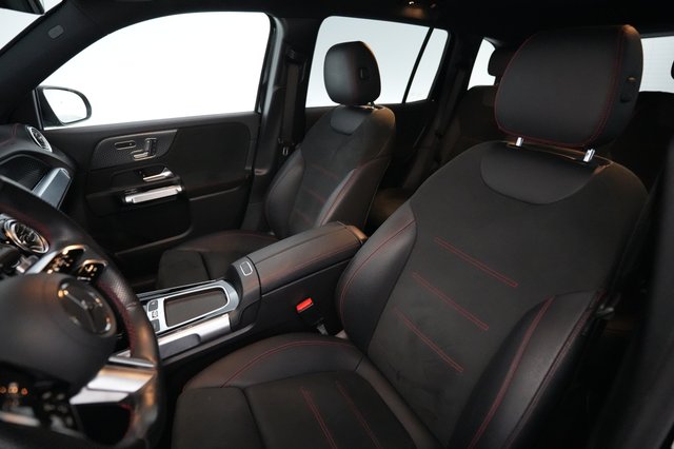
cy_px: 224
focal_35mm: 17
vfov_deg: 70.4
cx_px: 337
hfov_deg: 93.3
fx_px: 318
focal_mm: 17
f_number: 2.8
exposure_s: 1/320
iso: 12800
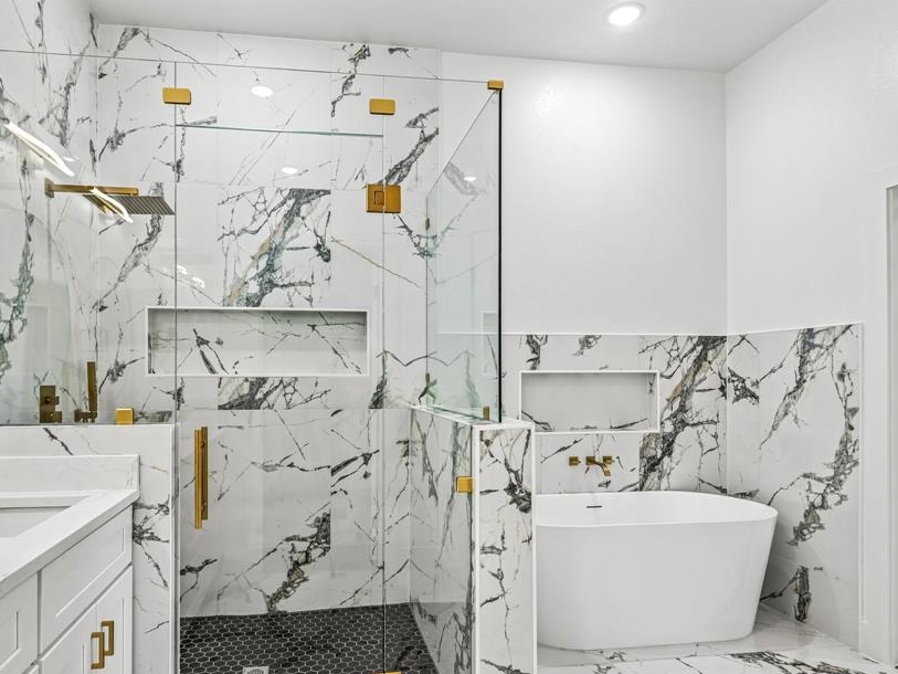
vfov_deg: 58.8
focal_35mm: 23
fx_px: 597
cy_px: 372
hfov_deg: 73.5
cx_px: 381
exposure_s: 1/30
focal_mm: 19
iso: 400
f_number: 8
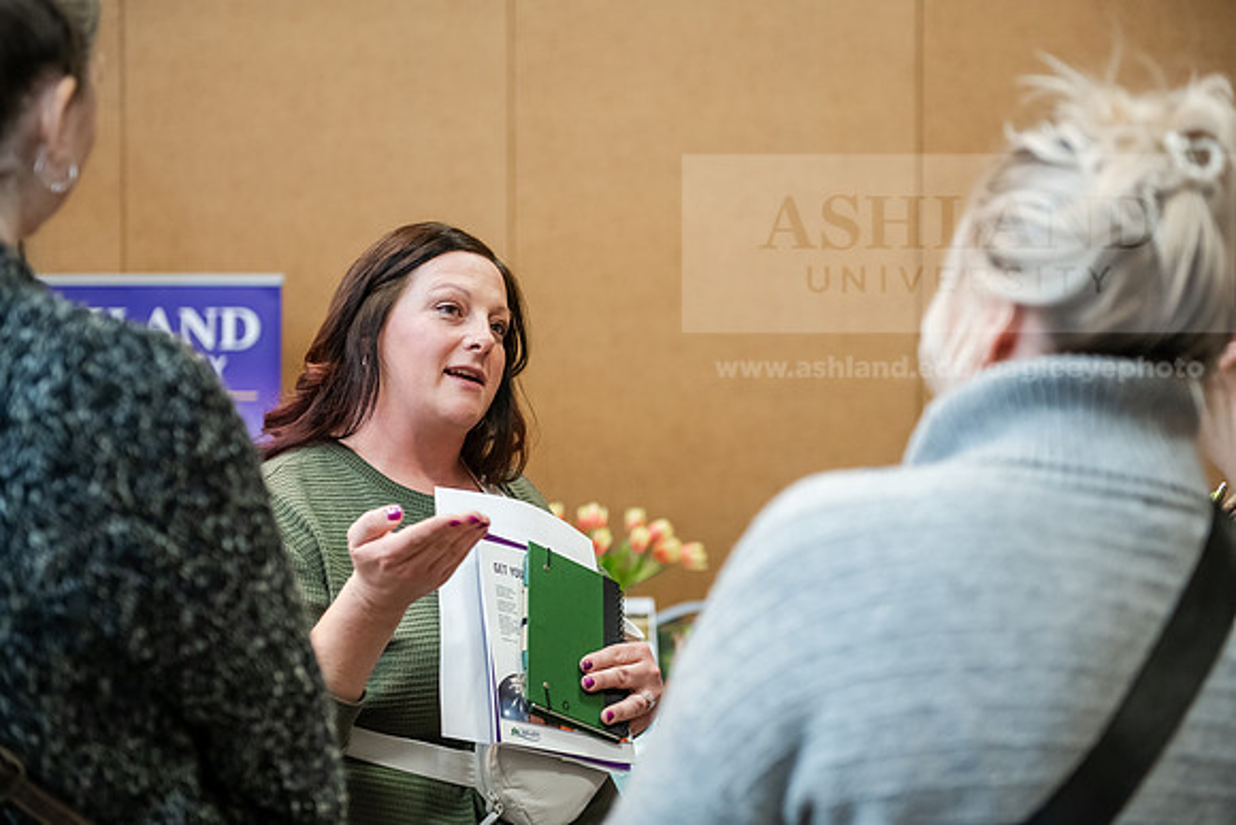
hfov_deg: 32.4
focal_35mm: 62
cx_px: 618
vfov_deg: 21.9
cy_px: 412
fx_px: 2129
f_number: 3.2
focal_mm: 62
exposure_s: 1/125
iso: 2000
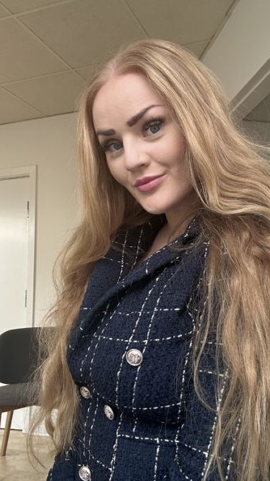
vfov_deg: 59.5
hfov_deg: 35.5
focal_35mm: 33
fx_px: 420
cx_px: 165
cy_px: 240
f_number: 1.9
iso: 80
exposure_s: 1/121
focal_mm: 2.69
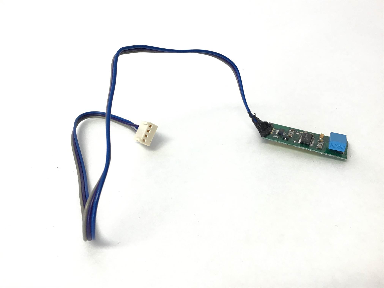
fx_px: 344
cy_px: 144
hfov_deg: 58.4
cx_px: 192
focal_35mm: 31
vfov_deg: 45.4
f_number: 2.4
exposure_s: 1/40
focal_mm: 3.3
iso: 25
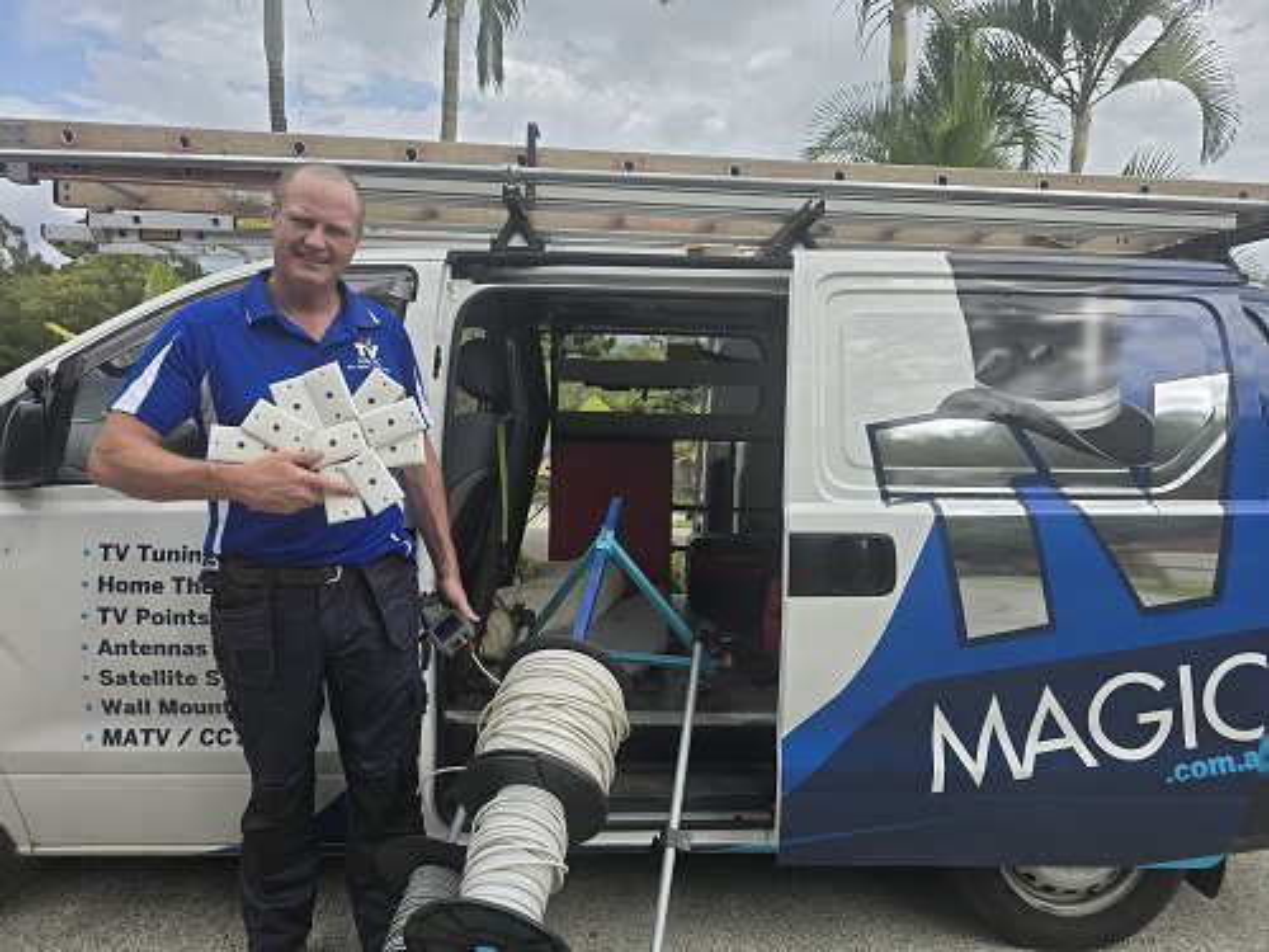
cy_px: 476
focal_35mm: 23
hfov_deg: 73.9
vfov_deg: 58.9
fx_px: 843
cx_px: 634
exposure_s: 1/381
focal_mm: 6.3
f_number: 1.7
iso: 12
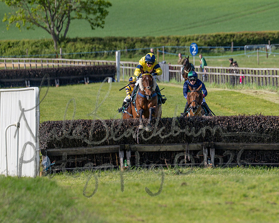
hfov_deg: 3.3
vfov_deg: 2.6
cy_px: 73
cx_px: 226
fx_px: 4883
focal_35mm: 592
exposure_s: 1/2000
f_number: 2.8
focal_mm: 200
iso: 100
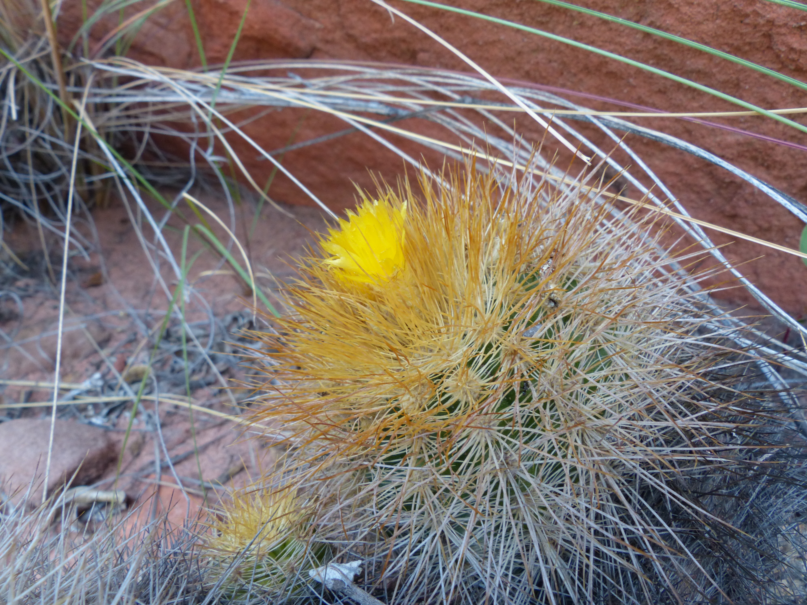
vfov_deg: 54.9
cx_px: 404
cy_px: 302
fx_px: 583
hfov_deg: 69.4
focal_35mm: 25
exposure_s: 1/30
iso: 200
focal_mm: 4.5
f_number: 4.5
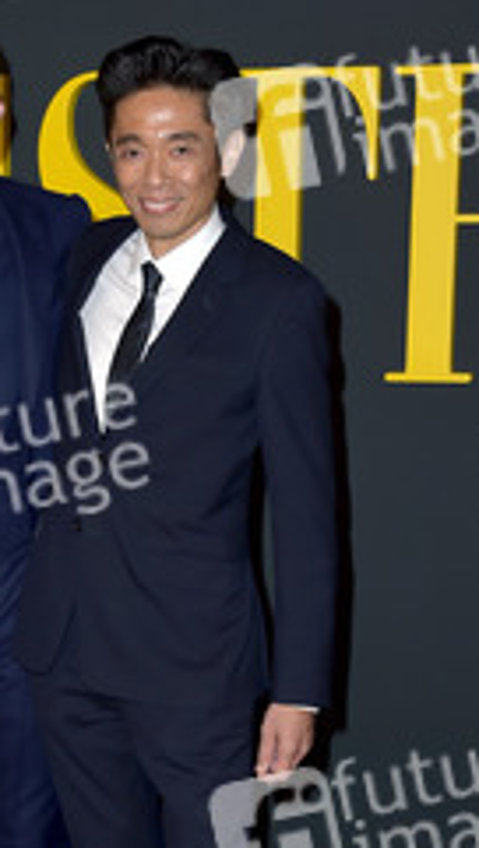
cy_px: 644
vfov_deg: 24.2
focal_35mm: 87
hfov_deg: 13.8
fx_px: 1960
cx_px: 72
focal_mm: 50
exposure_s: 1/250
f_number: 6.3
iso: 320
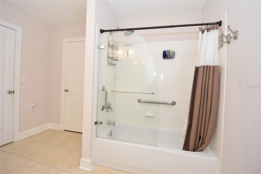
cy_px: 87
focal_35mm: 15
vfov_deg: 77.3
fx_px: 109
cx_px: 130
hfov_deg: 100.4
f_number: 4
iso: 450
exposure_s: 1/60
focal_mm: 10
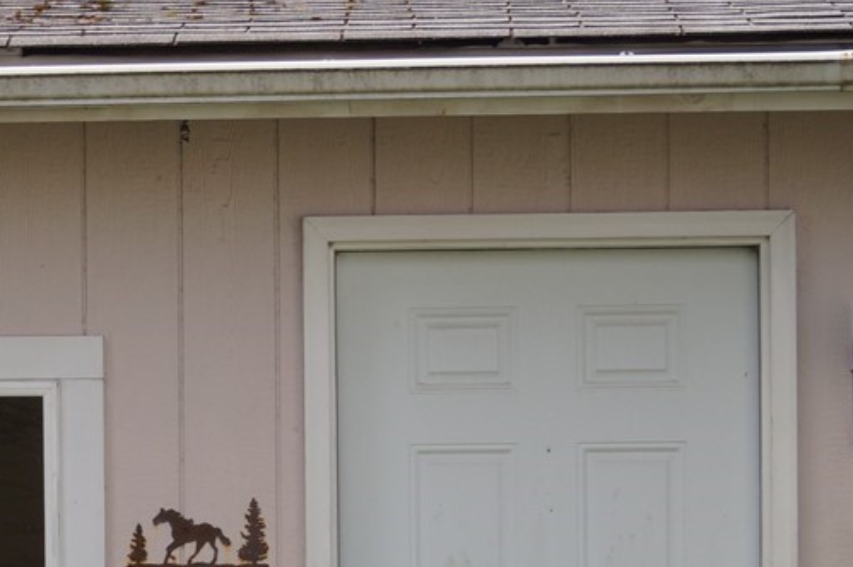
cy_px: 580
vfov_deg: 8.9
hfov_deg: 13.3
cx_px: 106
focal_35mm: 153
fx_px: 3623
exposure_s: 1/640
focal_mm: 30
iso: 100
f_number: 4.5
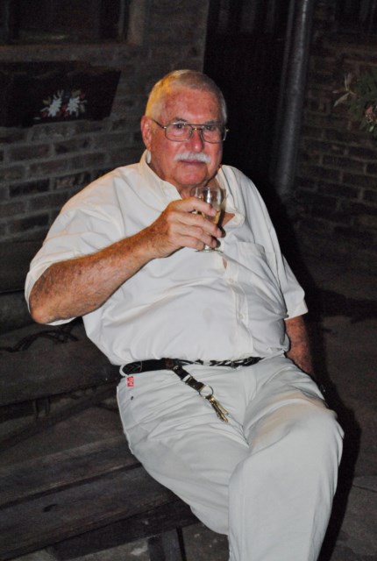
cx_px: 188
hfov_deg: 19.8
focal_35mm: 69
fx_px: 1078
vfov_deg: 29.2
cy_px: 280
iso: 1600
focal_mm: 46
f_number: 5.3
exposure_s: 1/60
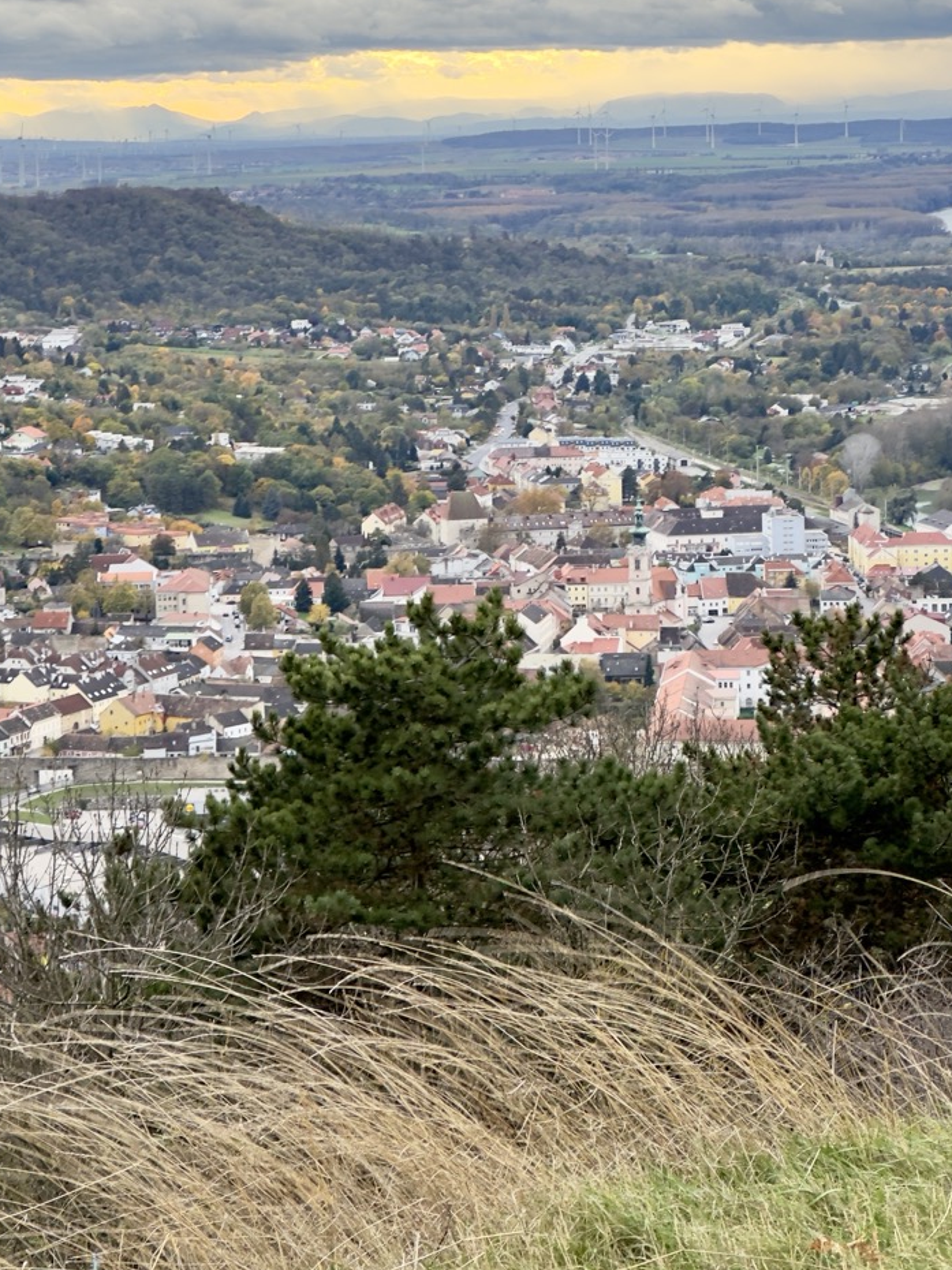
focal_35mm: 106
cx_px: 356
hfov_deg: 13.9
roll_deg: +1.1
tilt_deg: -3.2
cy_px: 440
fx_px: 3889
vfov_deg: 18.5
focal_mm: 9
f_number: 2.8
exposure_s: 1/99
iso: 40
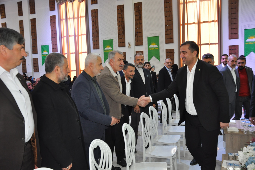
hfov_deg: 57.2
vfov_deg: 40.0
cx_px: 128
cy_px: 85
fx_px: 234
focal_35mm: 33
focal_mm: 22
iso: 800
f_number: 3.8
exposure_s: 1/80
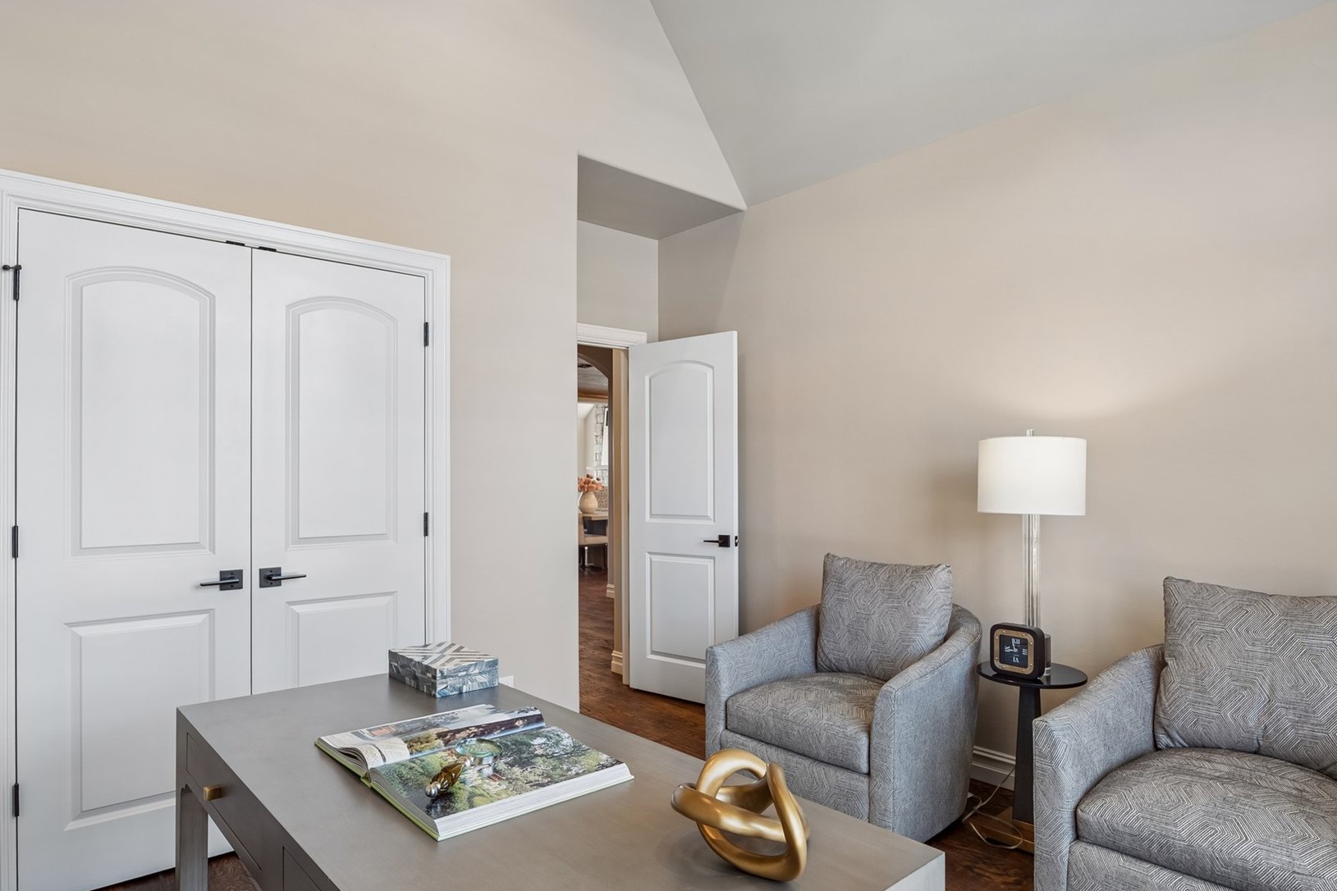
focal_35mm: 21
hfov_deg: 81.9
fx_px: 771
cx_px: 687
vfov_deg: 59.7
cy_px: 528
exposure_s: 1/50
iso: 200
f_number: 9
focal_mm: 16.6
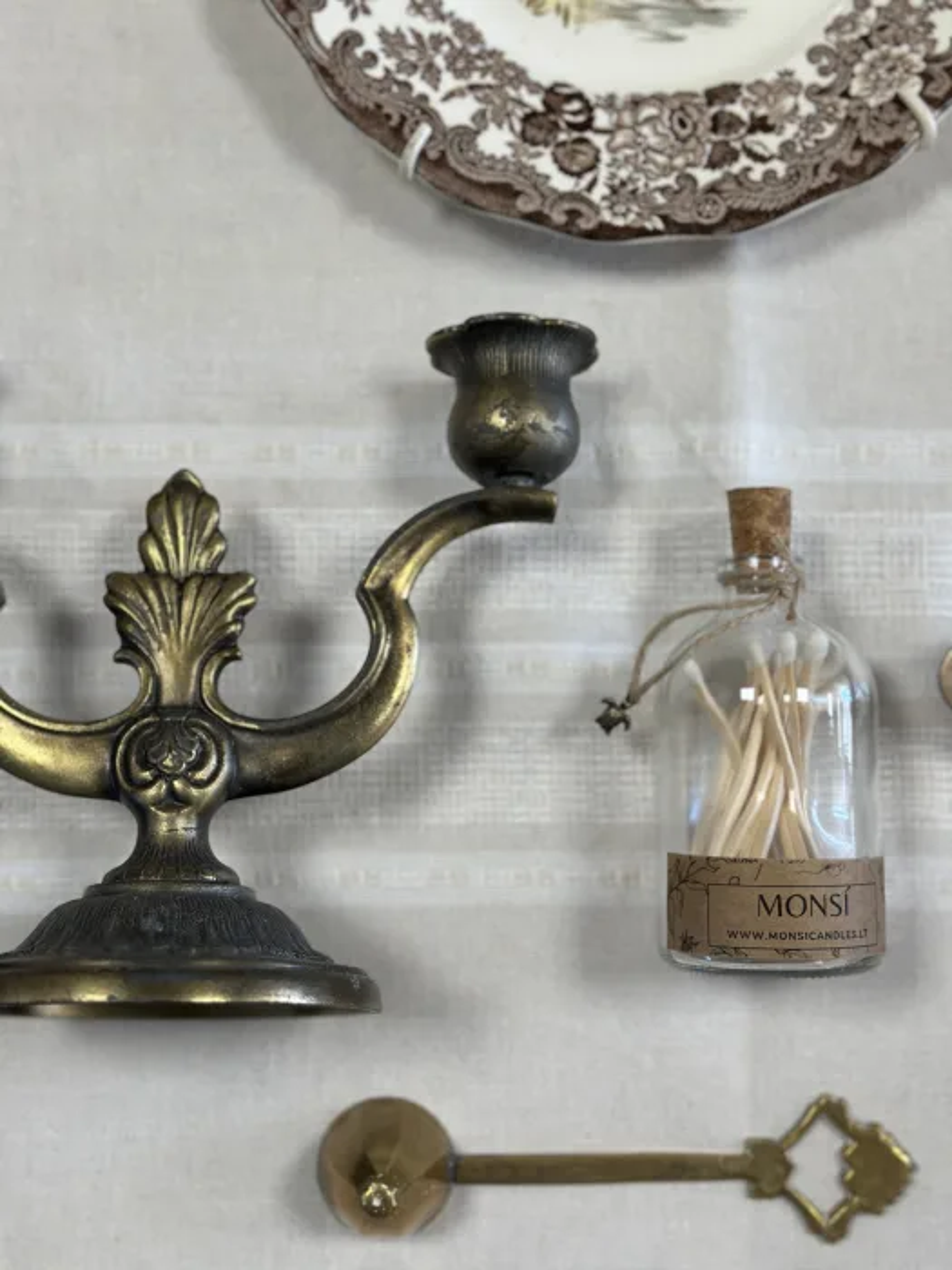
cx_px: 476
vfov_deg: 39.7
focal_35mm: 48
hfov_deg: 30.3
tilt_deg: -86.5
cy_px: 635
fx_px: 1760
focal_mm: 6.86
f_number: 1.78
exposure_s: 1/100
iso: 100
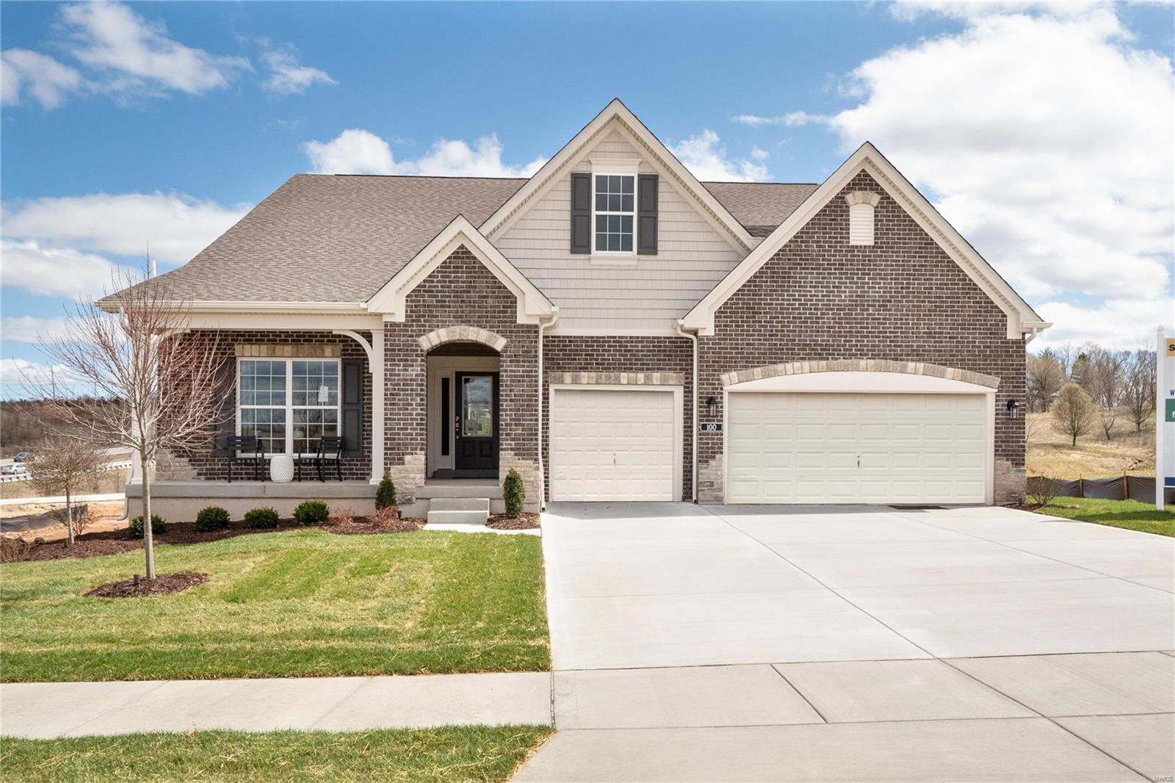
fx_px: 979
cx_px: 588
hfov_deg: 61.9
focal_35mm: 30
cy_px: 392
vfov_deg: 43.6
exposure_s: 1/800
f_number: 10
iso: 400
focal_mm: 15
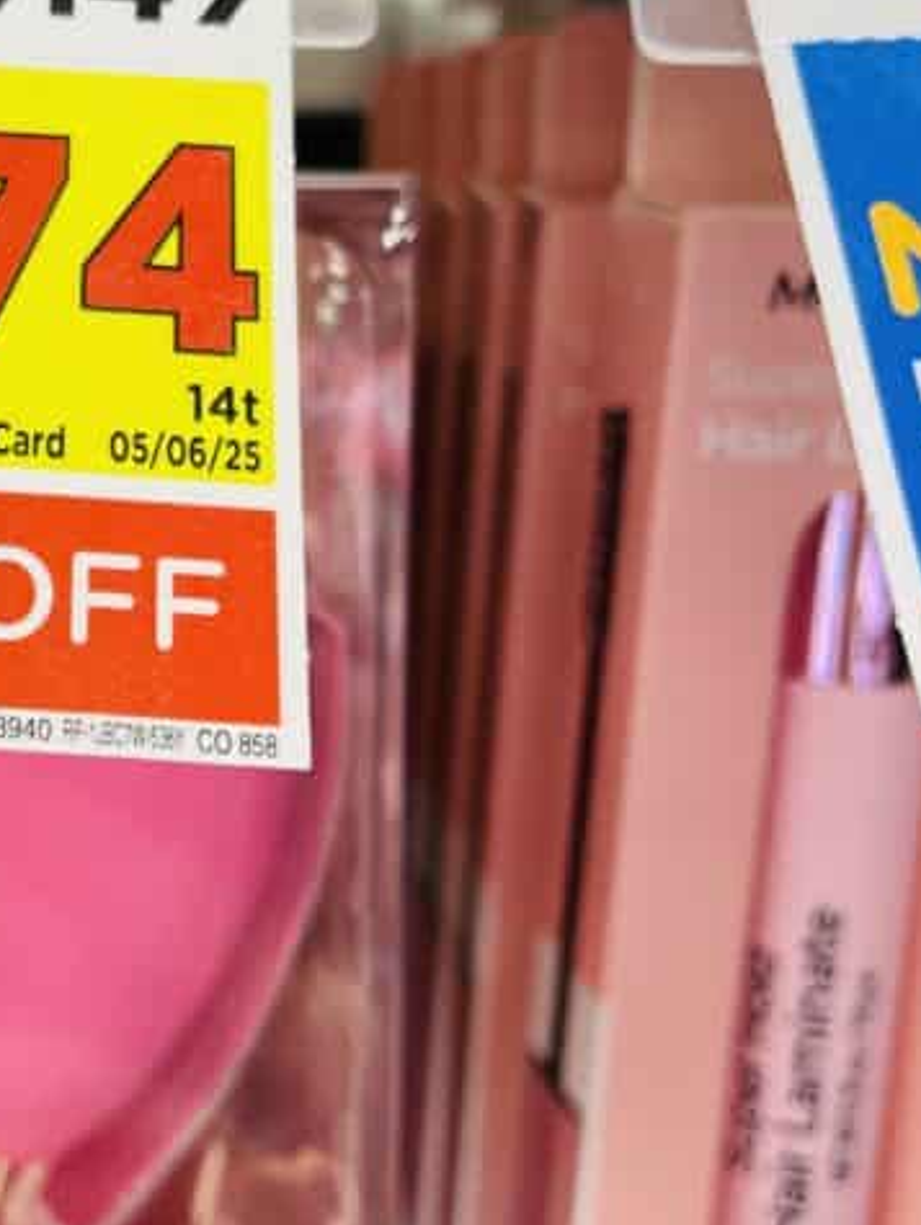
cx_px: 8
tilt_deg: -7.8
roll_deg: -0.8
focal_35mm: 56
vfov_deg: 34.3
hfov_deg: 24.9
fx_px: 1984
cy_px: 573
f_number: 1.6
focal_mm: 4.2
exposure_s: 1/64
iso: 40
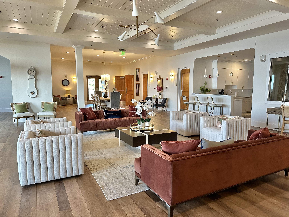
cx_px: 144
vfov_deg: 56.8
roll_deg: +0.5
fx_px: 200
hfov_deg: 71.6
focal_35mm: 24
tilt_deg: -4.7
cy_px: 108
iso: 200
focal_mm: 6.86
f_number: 1.78
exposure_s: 1/120
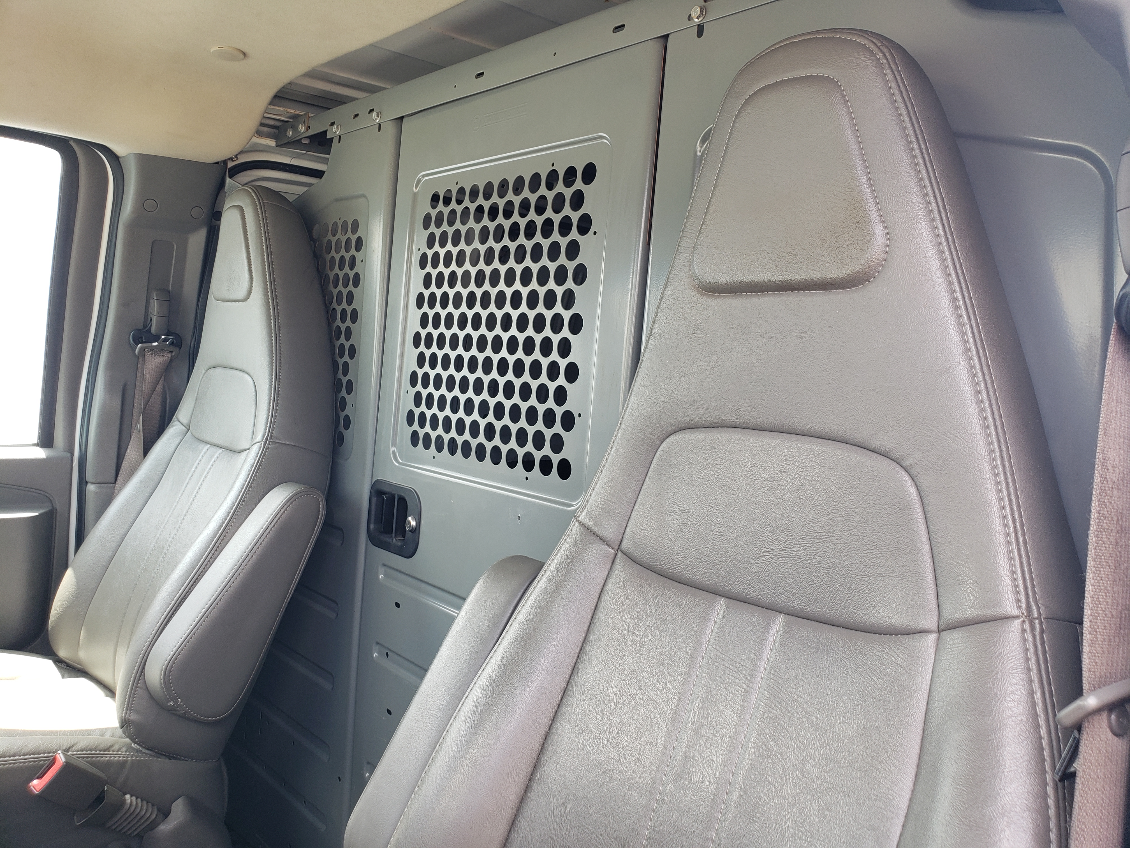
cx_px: 565
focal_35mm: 26
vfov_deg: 53.1
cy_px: 424
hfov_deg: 67.3
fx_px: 849
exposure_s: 1/60
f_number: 2.4
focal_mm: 4.3
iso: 50
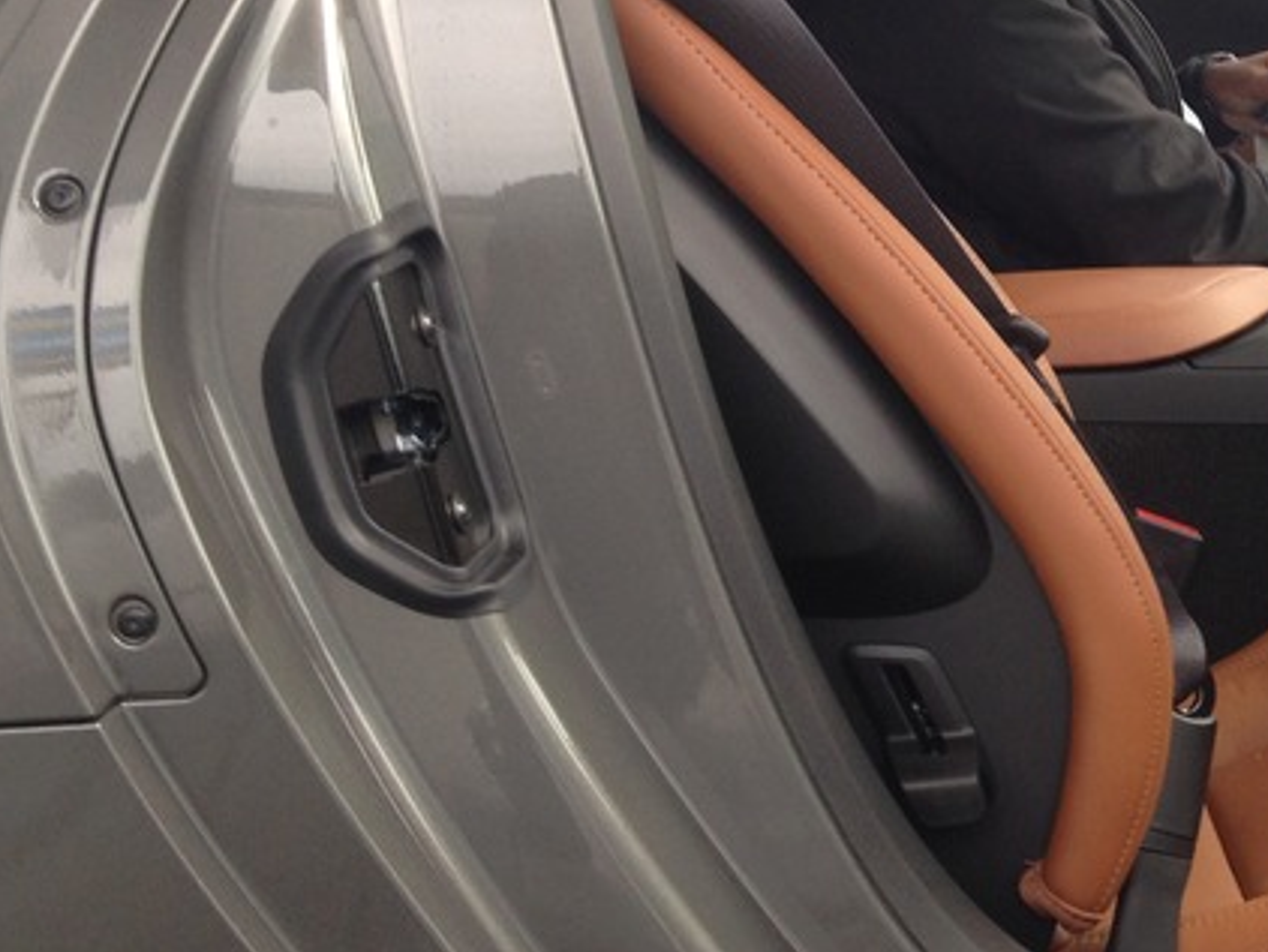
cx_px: 1265
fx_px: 2932
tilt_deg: -6.2
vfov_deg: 18.4
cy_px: 282
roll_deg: -0.7
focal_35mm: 80
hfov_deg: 23.4
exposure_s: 1/120
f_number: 2.4
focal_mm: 4.12
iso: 50
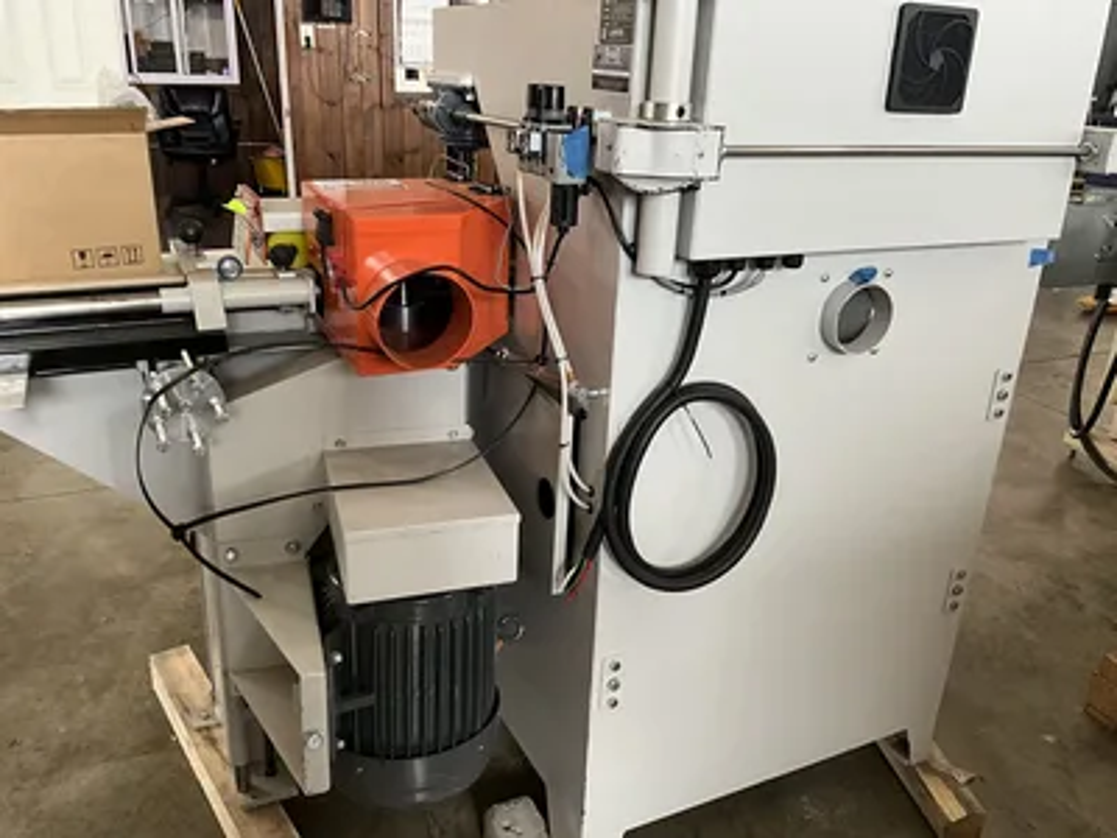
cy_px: 419
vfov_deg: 48.2
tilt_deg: -23.0
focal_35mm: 29
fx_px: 936
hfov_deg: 61.7
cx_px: 558
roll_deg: -2.9
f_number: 1.8
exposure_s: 1/60
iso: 125
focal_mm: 3
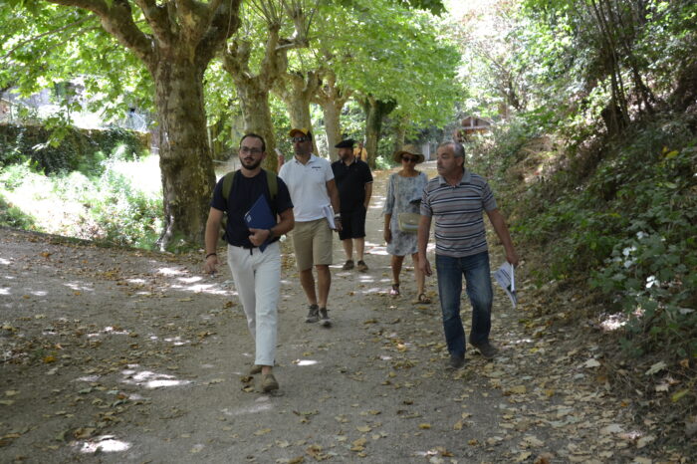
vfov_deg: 34.2
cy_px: 232
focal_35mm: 39
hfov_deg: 49.6
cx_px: 348
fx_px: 755
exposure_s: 1/80
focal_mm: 26
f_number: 4.5
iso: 400
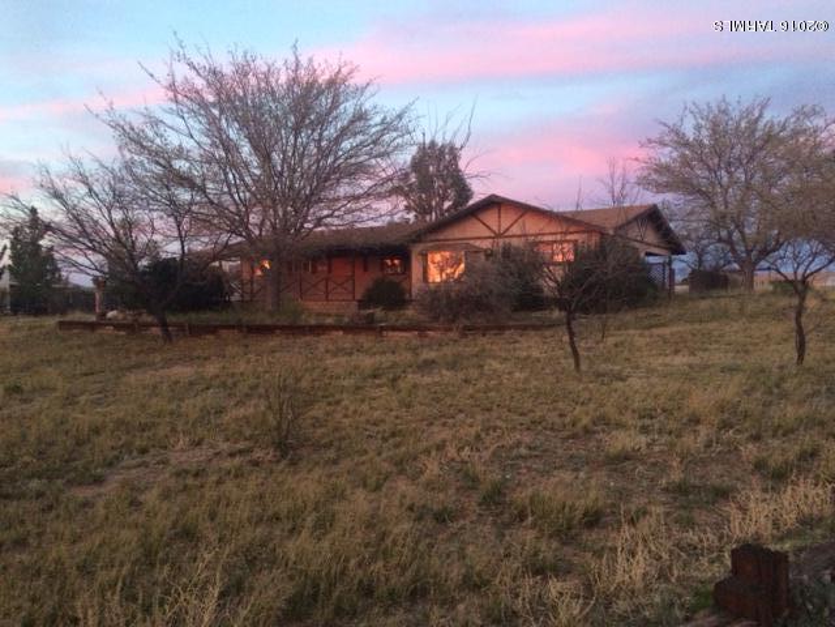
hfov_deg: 61.7
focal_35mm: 29
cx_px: 418
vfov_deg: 48.2
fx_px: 700
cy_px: 314
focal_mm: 4.15
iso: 200
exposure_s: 1/30
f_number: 2.2
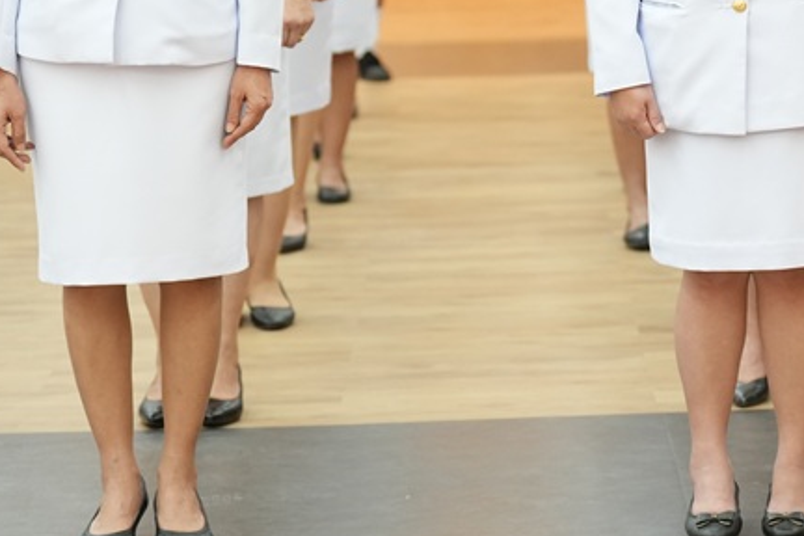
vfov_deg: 8.4
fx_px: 3618
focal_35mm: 162
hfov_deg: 12.6
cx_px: 666
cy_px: 45
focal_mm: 70
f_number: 2.8
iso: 2000
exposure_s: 1/200
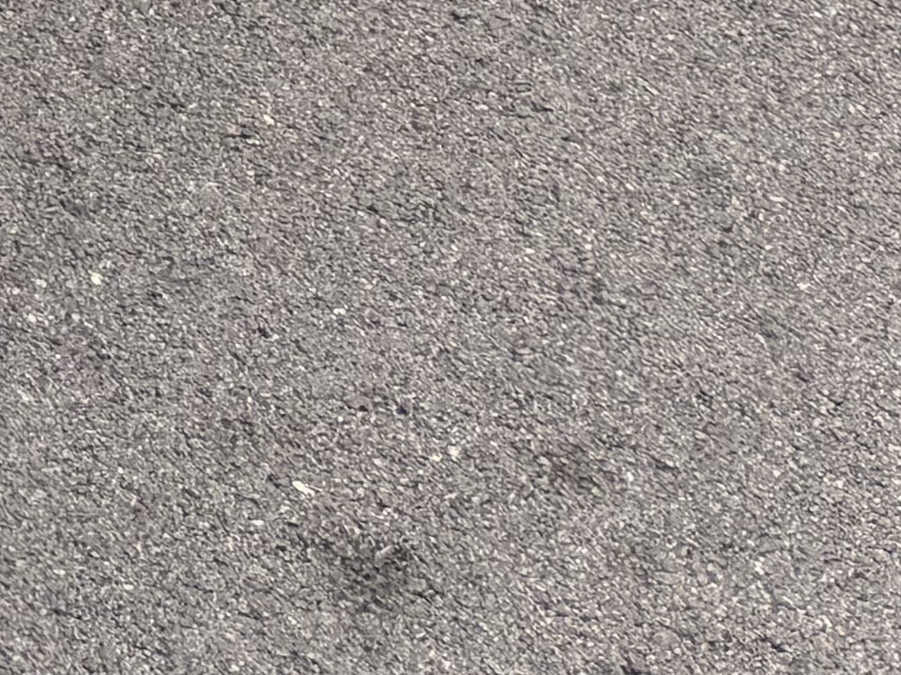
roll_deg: -0.8
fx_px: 4085
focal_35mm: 157
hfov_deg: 10.6
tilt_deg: -18.1
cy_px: -1279
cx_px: -1335
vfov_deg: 8.2
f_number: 1.6
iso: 40
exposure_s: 1/181
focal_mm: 5.96
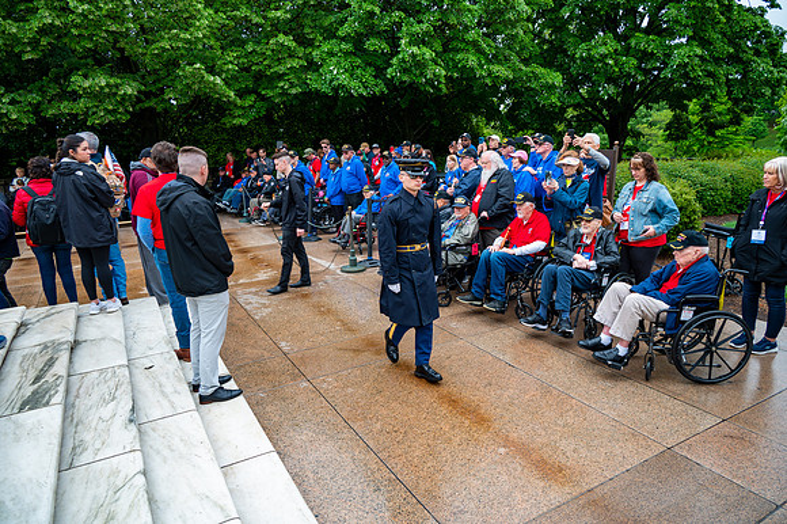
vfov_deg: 53.1
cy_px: 262
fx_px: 524
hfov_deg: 73.8
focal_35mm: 24
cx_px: 394
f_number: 6.3
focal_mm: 24
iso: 160
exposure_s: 1/100
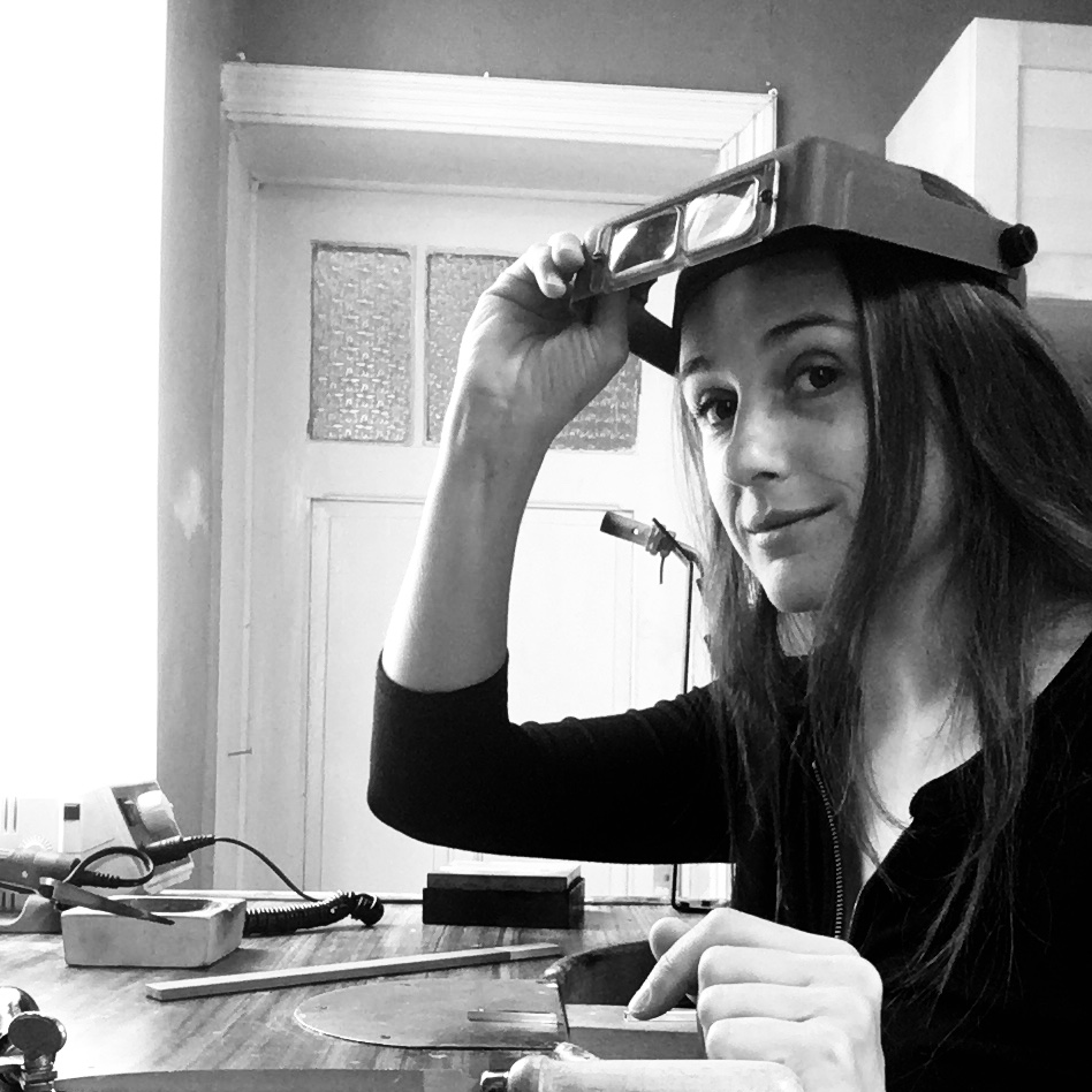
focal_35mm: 37
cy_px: 728
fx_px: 1321
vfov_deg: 44.3
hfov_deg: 44.9
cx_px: 543
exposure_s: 1/33
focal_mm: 2.15
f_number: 2.4
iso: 250
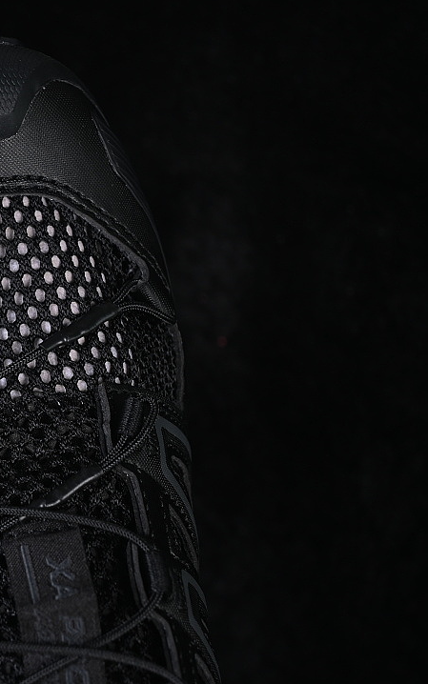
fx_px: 2145
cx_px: -67
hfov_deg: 11.2
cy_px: 342
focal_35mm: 115
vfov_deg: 18.1
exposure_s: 1/50
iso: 160
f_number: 6.3
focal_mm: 50
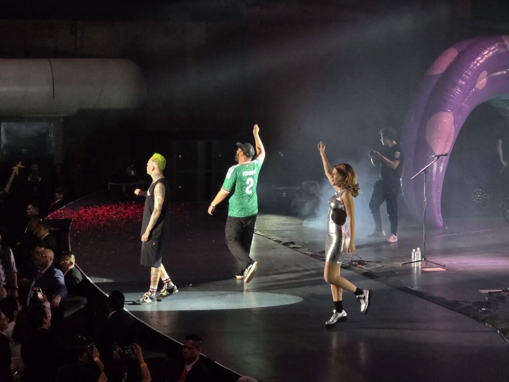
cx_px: 254
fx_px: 1691
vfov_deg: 12.9
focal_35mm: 115
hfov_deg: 17.1
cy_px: 191
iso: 500
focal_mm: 18.6
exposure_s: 1/120
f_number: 3.4
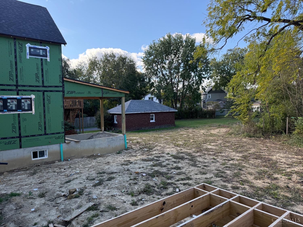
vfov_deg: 56.8
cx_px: 152
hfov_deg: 71.6
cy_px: 114
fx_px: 210
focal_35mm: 24
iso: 100
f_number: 1.78
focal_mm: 6.76
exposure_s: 1/992
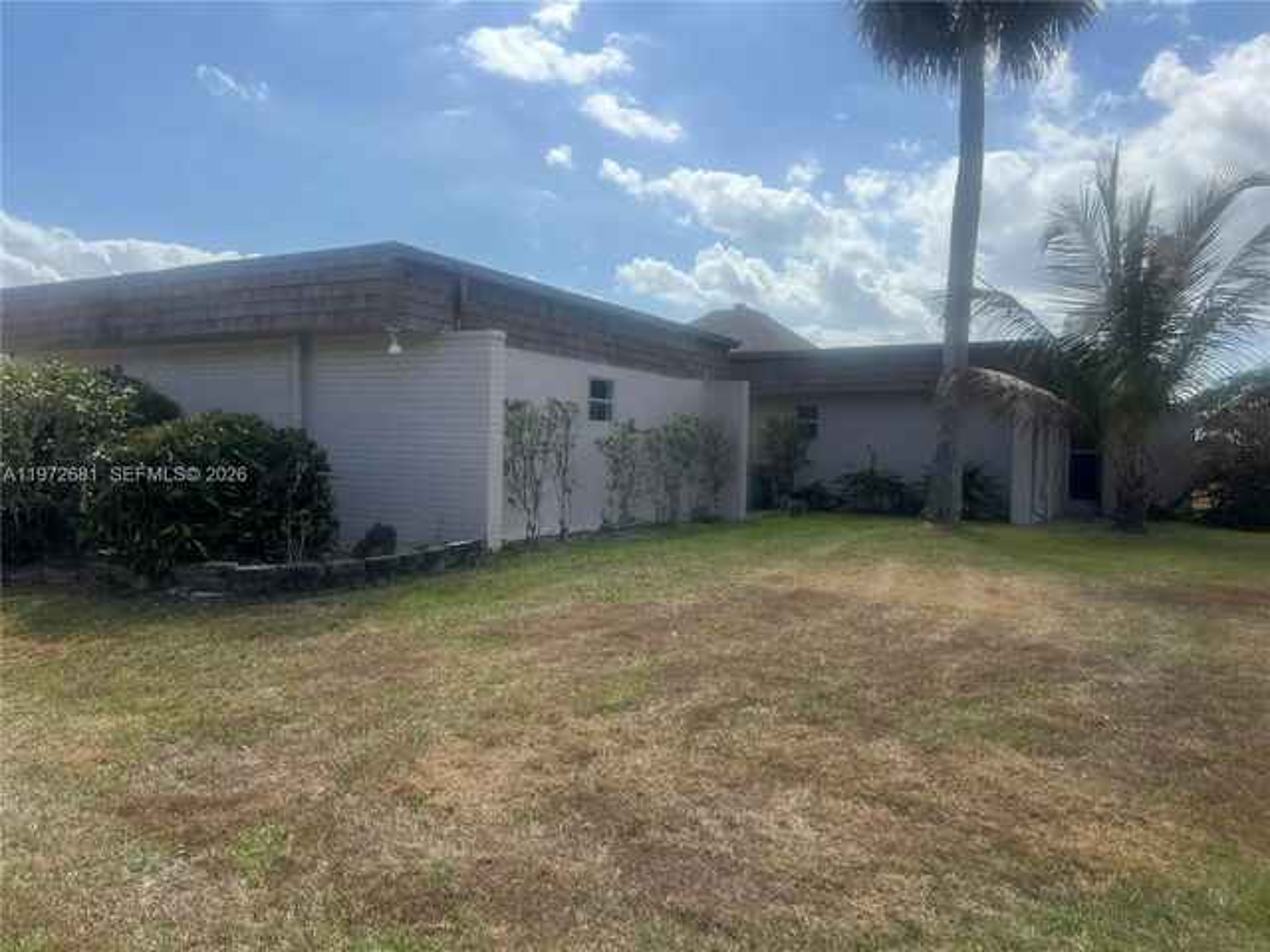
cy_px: 476
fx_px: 954
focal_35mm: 26
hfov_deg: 67.3
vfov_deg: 53.1
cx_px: 635
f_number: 1.5
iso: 50
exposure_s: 1/6579
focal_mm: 5.7
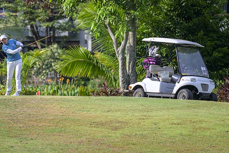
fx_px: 2246
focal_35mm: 353
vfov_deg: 3.9
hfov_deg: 5.8
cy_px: 46
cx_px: 78
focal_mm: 200
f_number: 2.8
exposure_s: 1/3200
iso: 200
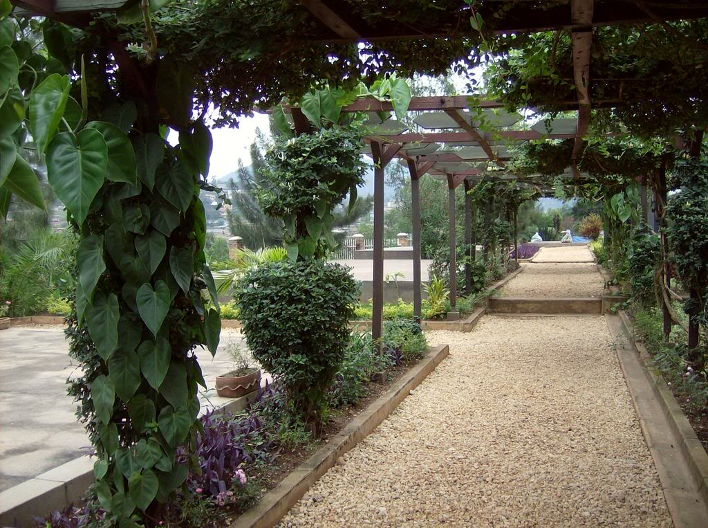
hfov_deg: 51.5
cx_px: 354
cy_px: 264
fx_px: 735
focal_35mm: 36
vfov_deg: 39.5
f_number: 2.8
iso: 100
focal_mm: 6
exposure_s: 1/116
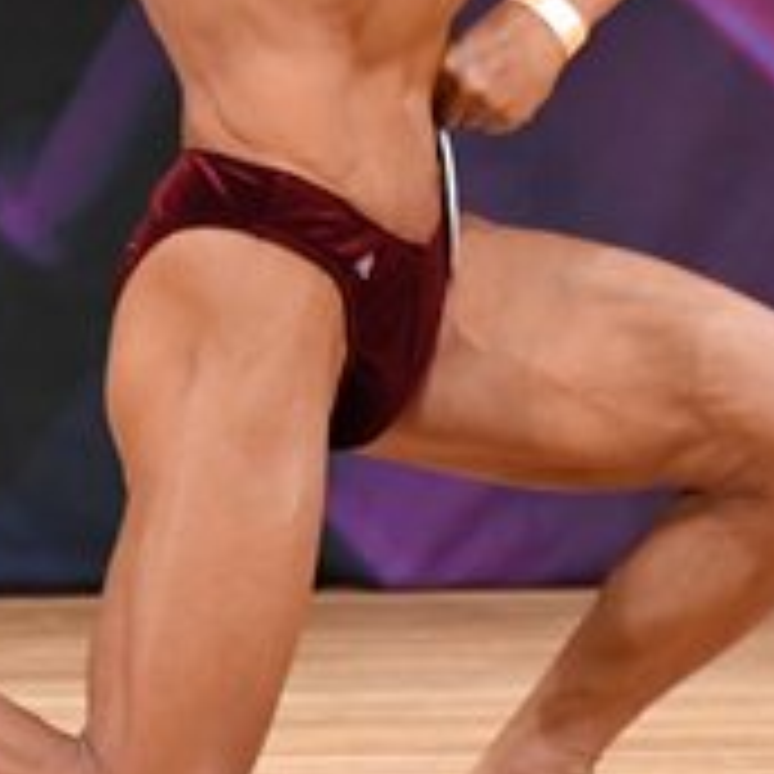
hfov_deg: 1.3
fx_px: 33417
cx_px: 380
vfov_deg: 1.3
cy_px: -36
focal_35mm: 1321
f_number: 5.6
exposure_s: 1/400
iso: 3200
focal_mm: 230
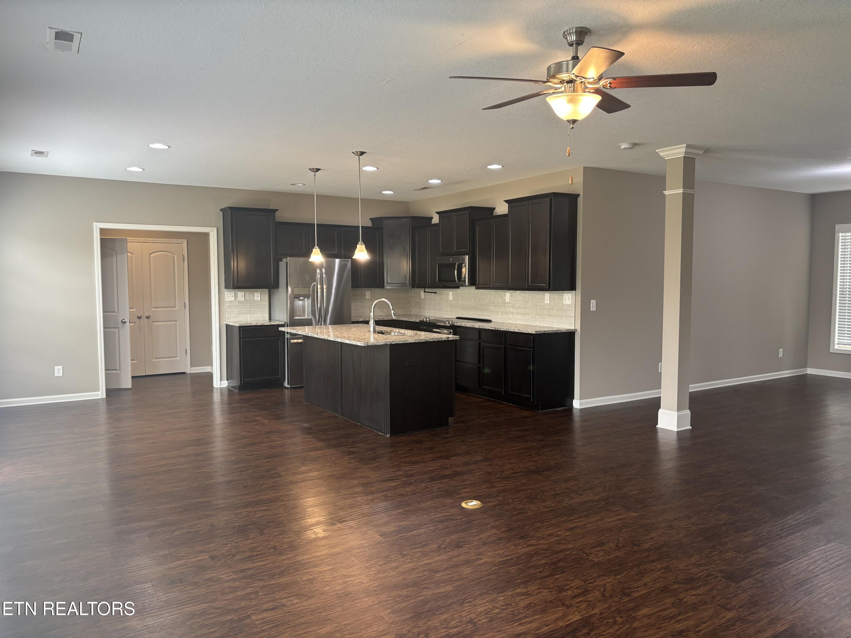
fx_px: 639
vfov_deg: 53.1
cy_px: 319
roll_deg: -0.1
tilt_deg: -3.9
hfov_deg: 67.3
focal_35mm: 26
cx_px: 426
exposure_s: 1/60
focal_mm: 5.96
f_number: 1.6
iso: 100
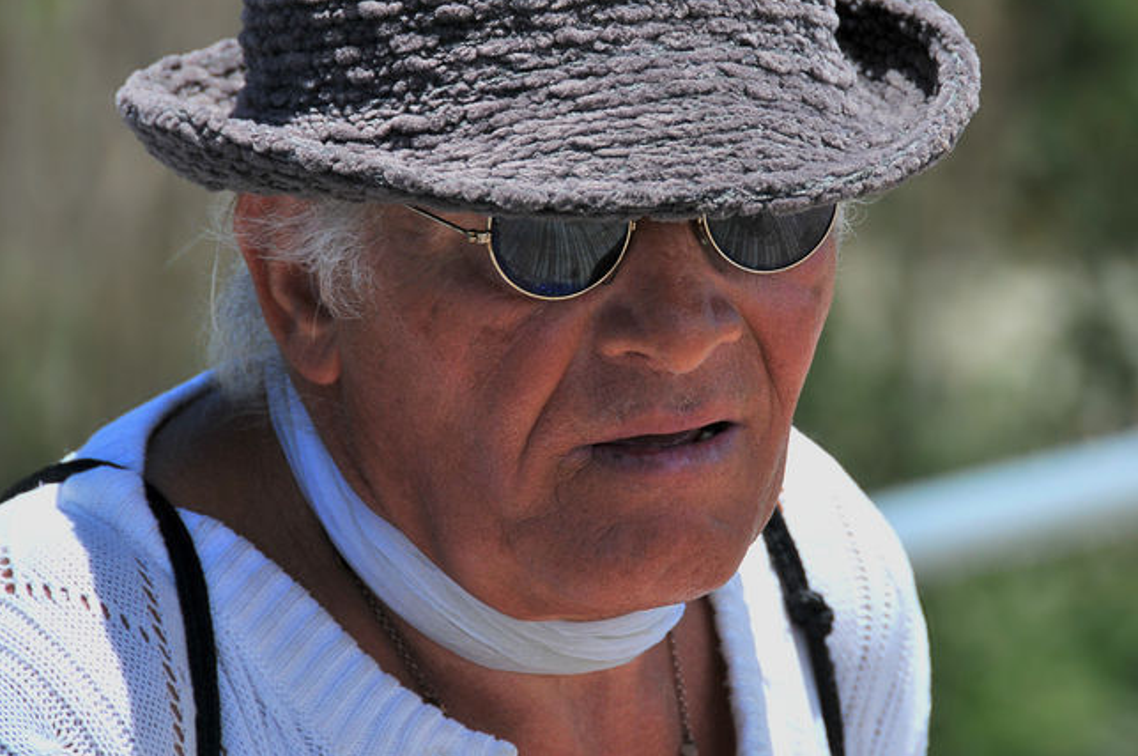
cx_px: 676
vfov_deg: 3.3
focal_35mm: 420
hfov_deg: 4.9
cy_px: 280
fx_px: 13260
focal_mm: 200
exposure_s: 1/2000
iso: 200
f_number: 5.6
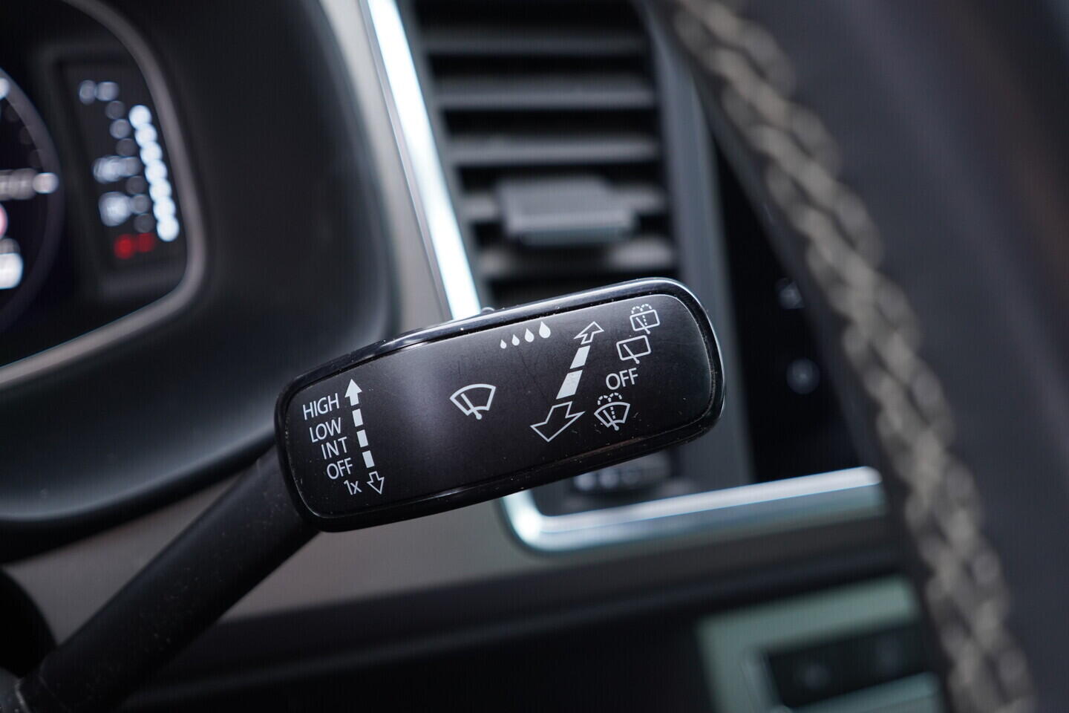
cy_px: 356
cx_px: 534
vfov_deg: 36.9
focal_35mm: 36
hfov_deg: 53.1
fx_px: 1069
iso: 400
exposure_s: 1/40
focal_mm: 24
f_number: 2.8
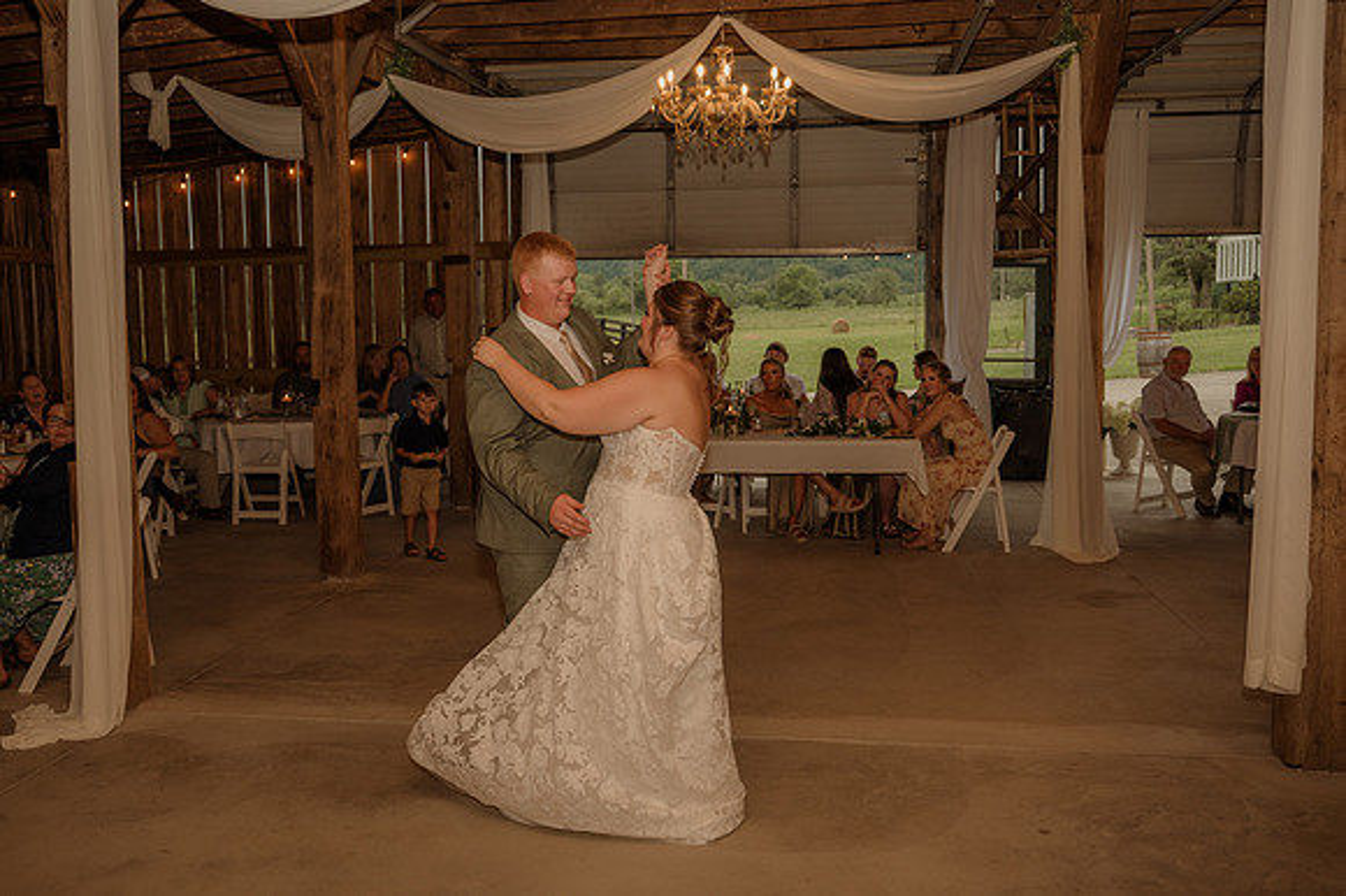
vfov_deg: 38.3
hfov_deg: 55.0
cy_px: 407
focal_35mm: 35
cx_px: 604
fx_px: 1290
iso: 320
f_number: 4
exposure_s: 1/200
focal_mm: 31
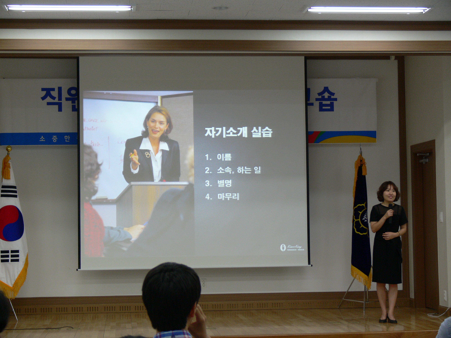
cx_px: 226
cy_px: 169
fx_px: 990
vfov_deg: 19.4
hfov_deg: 25.7
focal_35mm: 76
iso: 100
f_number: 3.2
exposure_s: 1/30
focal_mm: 16.2
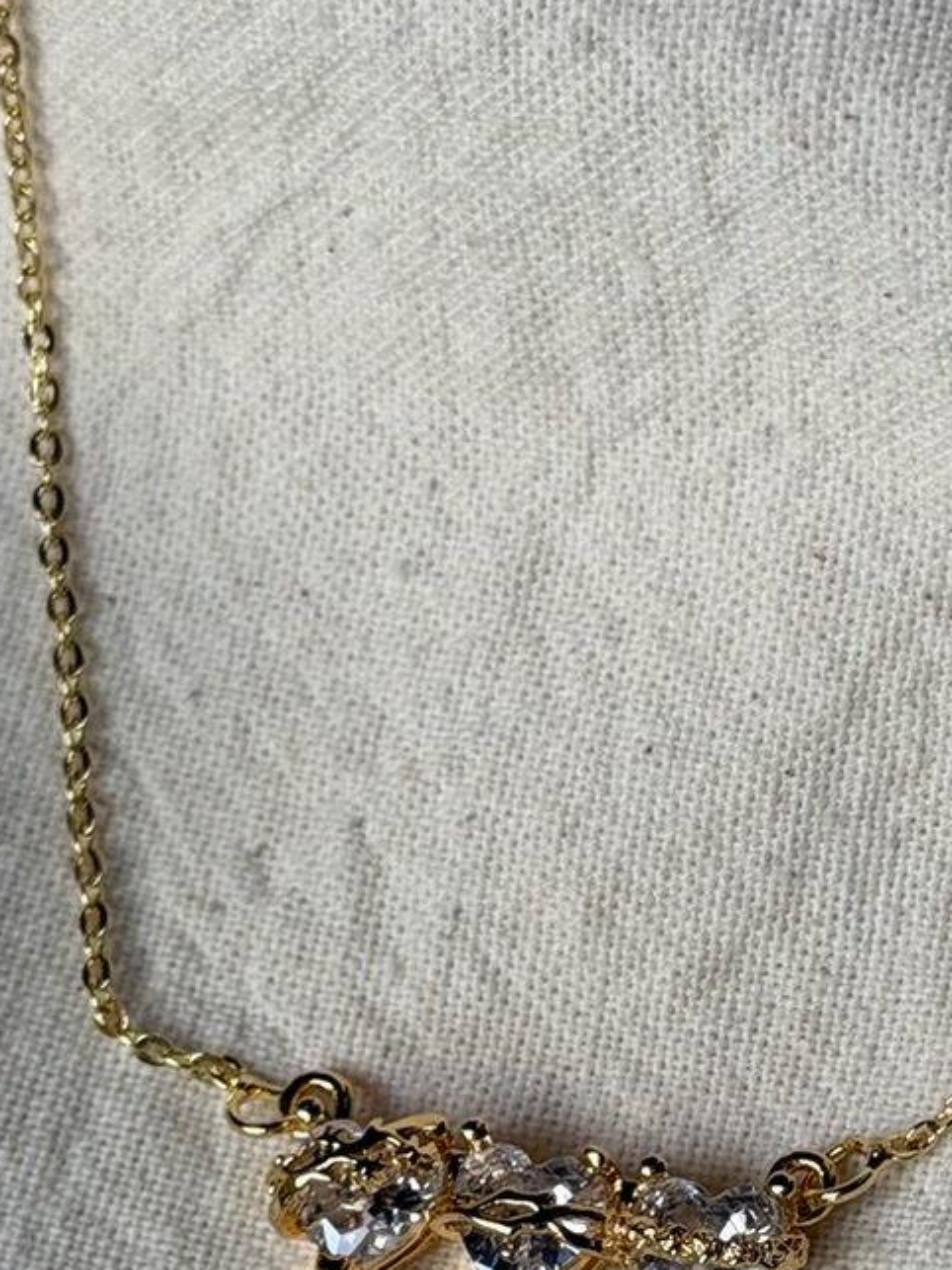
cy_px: 1015
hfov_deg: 9.7
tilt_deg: -71.8
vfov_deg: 12.9
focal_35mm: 153
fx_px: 5612
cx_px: 731
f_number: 1.78
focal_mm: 6.76
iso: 64
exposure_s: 1/121
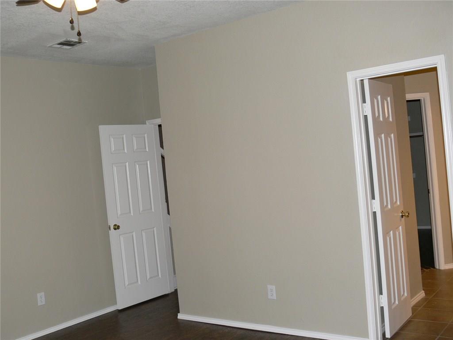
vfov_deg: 36.8
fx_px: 510
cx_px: 226
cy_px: 170
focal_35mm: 39
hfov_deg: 47.9
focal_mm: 8.1
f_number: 2.8
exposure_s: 1/30
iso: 100
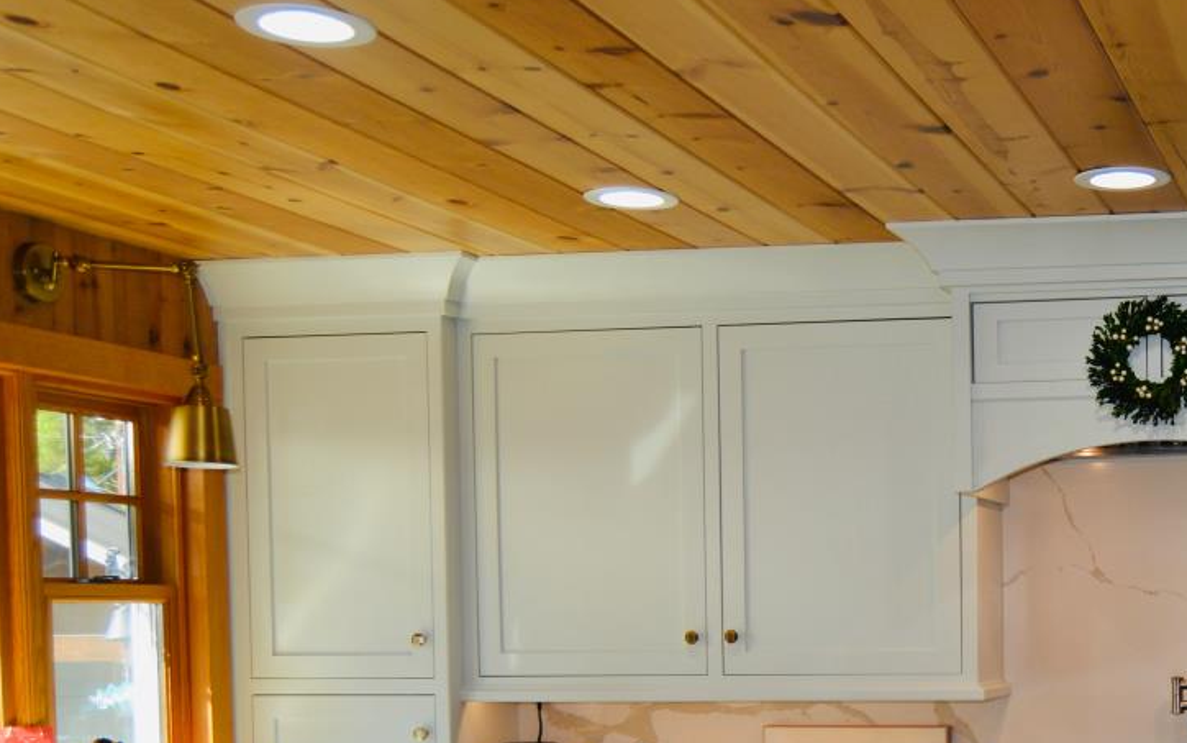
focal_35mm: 57
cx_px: 1125
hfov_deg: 33.3
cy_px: 689
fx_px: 1844
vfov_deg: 22.2
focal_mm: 18
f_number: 3.5
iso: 200
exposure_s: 1/200
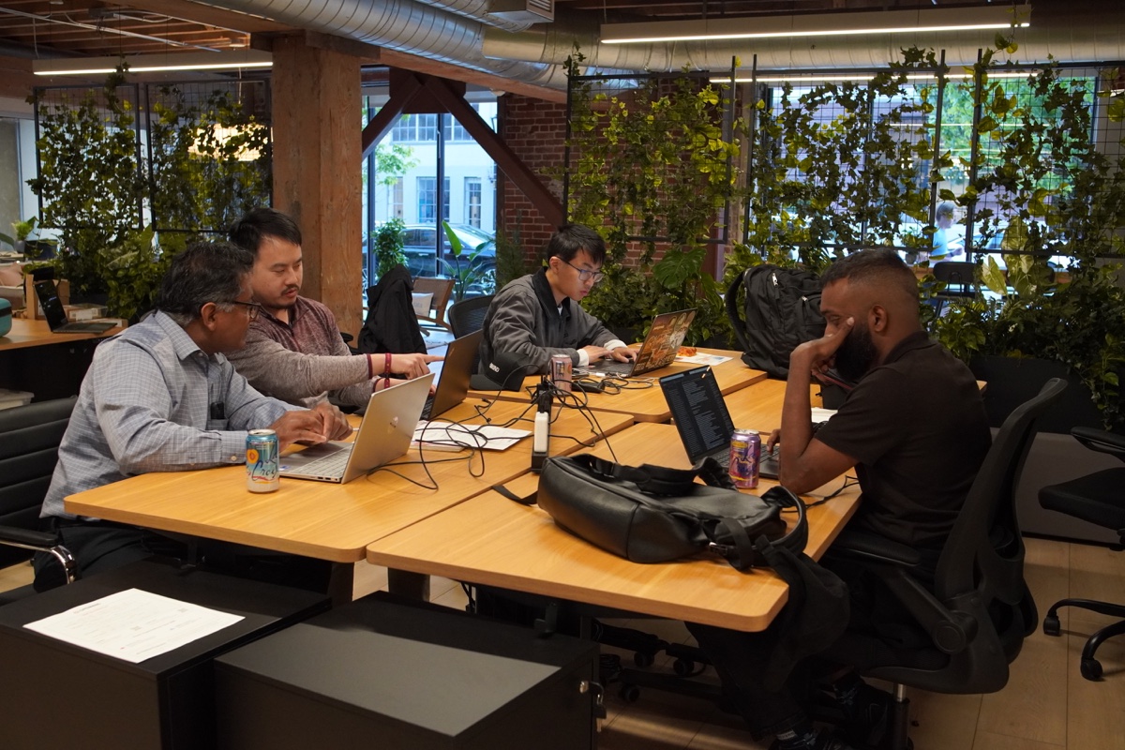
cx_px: 562
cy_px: 375
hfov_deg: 55.1
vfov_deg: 38.4
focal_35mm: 34
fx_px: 1078
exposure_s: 1/160
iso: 2000
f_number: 4
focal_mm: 23
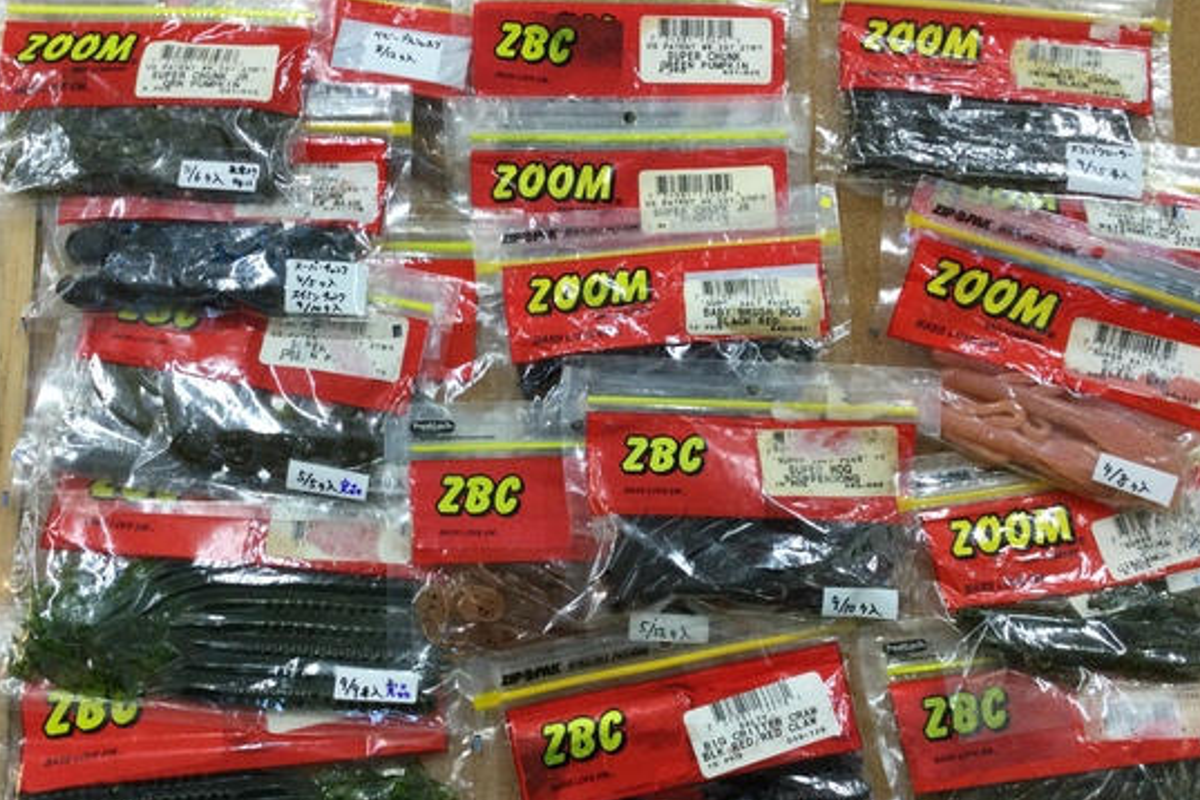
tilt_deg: -79.2
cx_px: 592
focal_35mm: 36
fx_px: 1200
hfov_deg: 53.1
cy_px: 445
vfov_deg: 36.8
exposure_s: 1/30
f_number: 2.4
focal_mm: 3.3
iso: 40
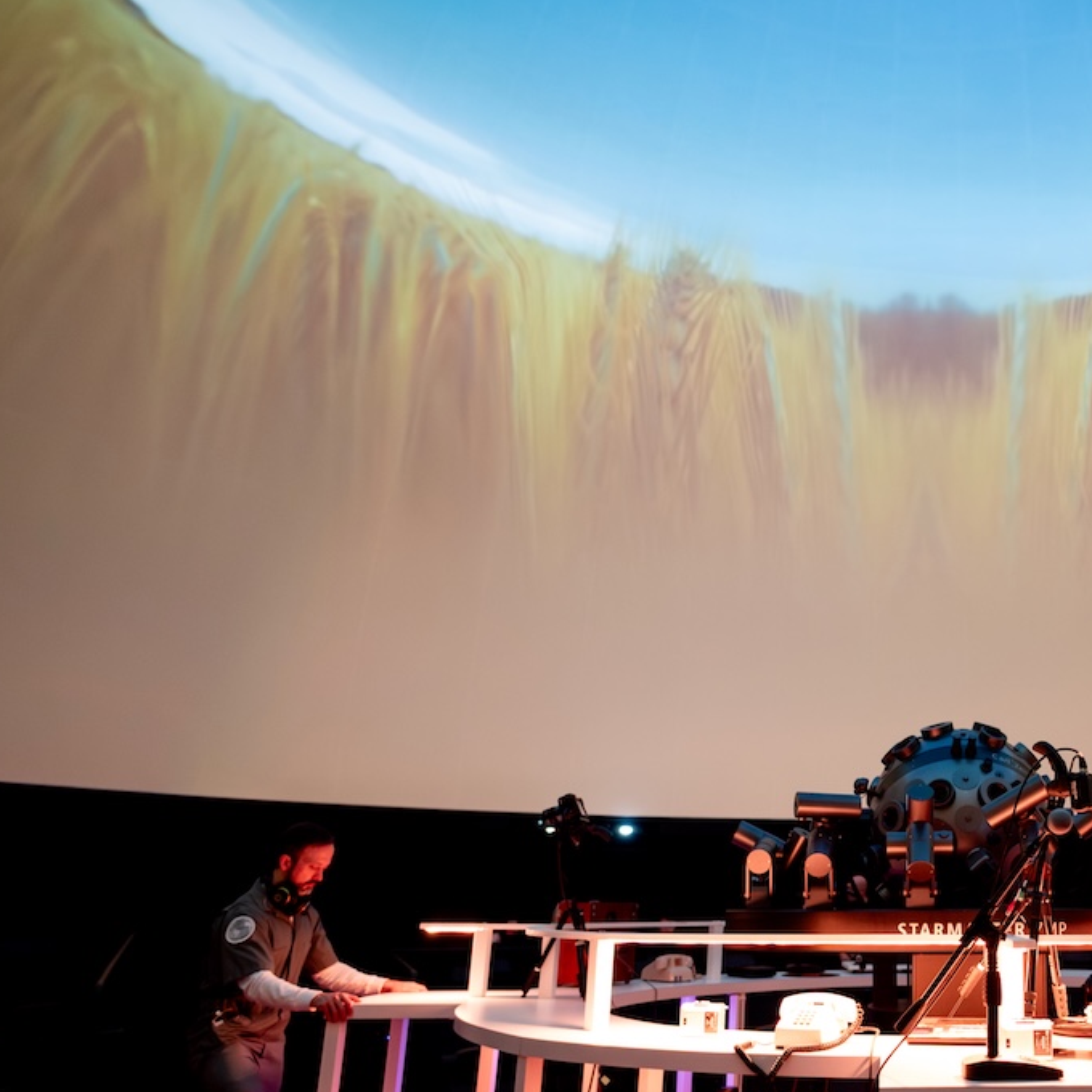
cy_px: 640
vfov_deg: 53.8
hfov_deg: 49.3
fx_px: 1071
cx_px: 943
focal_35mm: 30
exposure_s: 1/25
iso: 2500
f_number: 1.8
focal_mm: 20
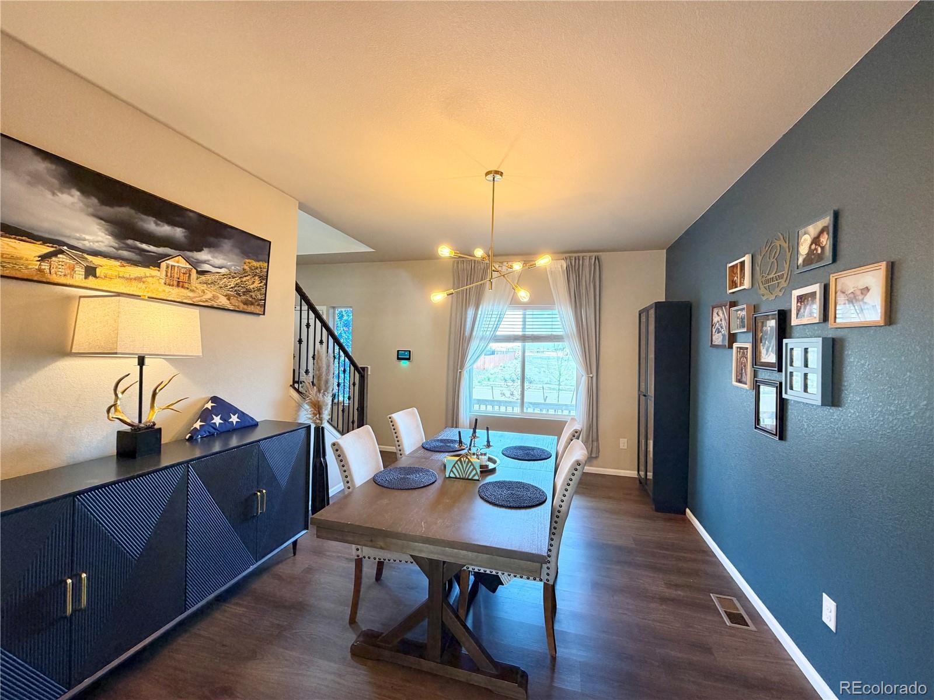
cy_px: 350
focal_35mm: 14
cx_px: 467
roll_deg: -1.0
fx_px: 378
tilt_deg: -0.2
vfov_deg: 85.7
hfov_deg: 102.1
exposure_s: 1/60
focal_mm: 2.22
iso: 200
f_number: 2.2
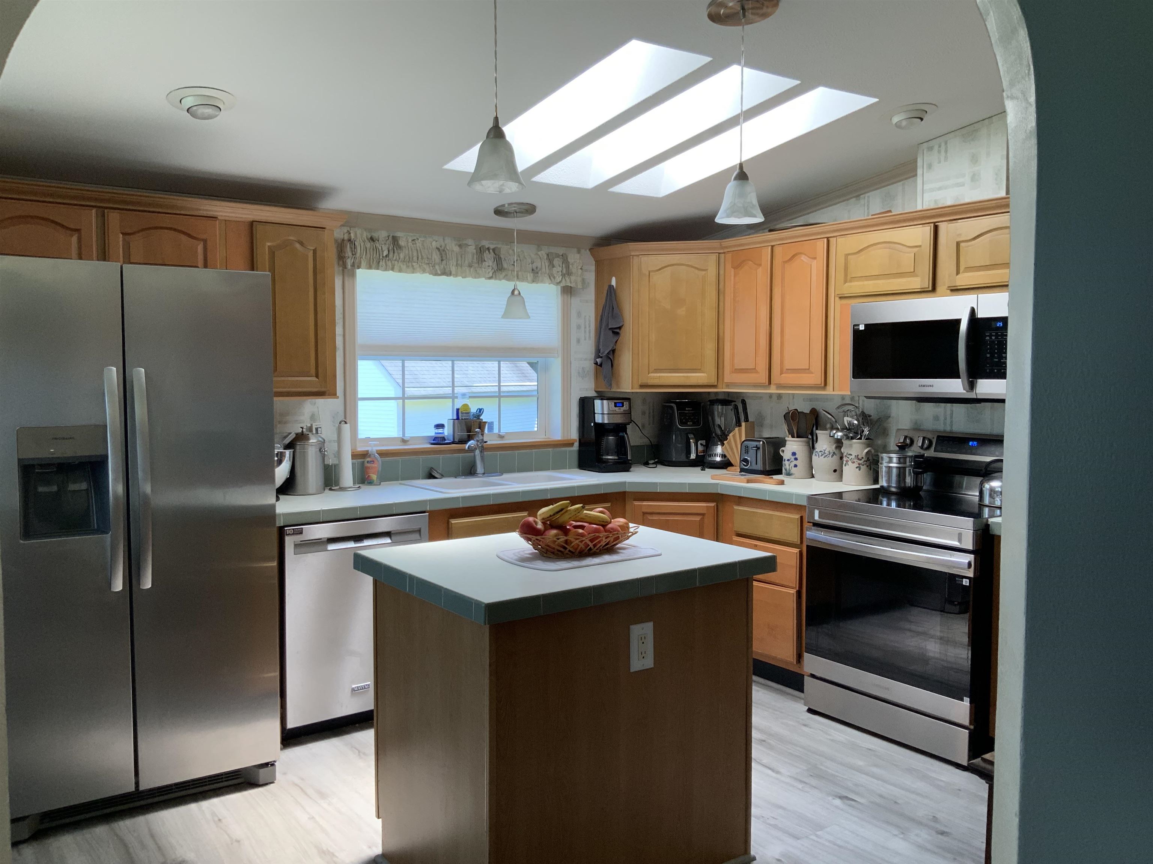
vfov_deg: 48.2
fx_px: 966
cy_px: 432
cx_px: 576
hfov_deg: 61.7
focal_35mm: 29
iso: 50
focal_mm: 3
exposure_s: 1/122
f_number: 1.8
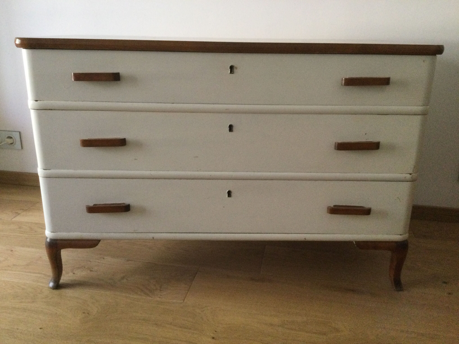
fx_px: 411
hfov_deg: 58.4
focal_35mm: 31
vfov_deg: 45.4
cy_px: 172
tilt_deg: -18.3
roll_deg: -1.7
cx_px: 230
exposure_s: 1/20
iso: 200
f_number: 2.4
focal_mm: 3.3
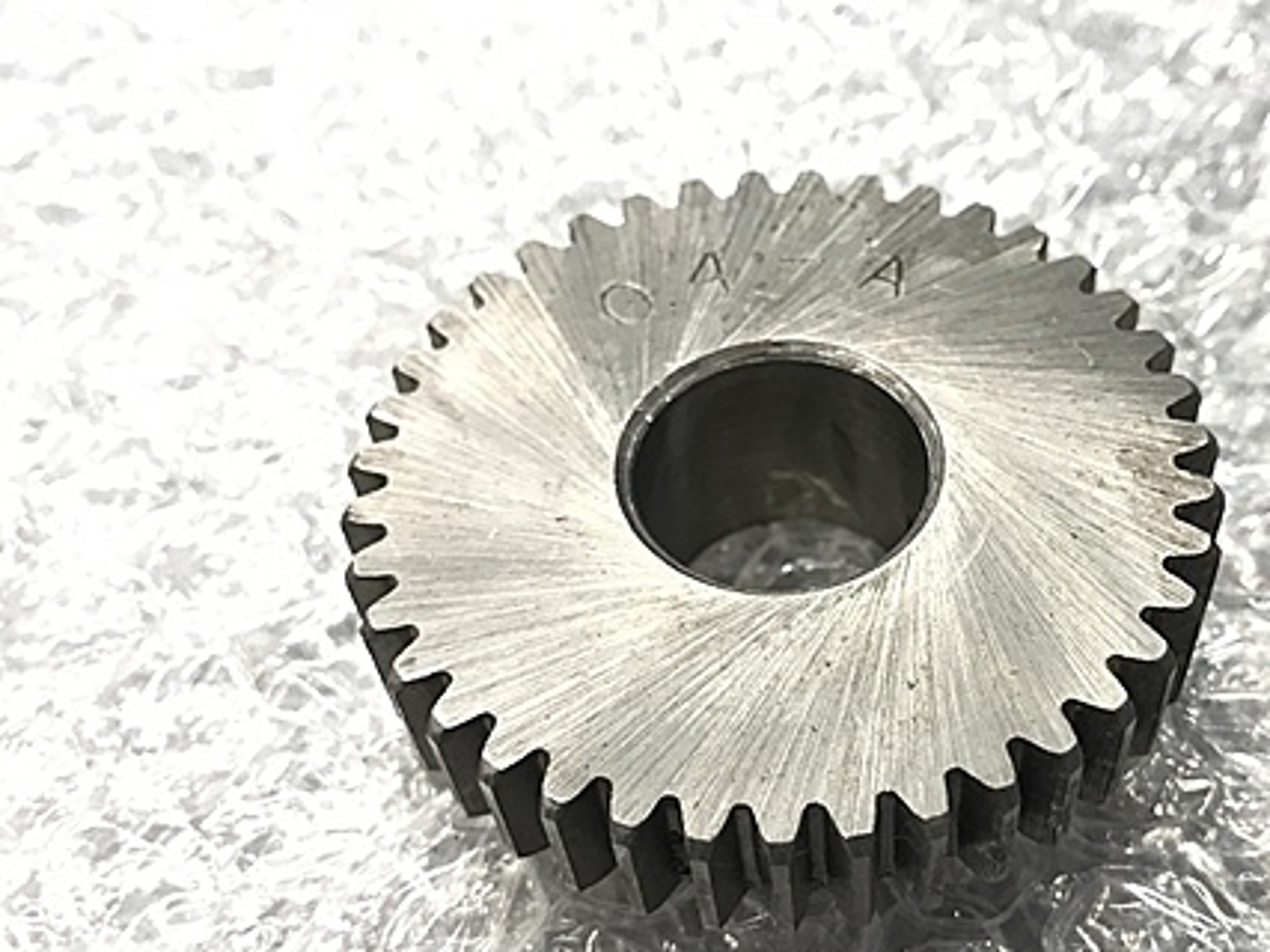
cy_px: 657
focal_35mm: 42
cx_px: 824
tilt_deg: -57.5
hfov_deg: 44.3
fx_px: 1540
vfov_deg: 33.9
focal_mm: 3.99
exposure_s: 1/17
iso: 40
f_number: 1.8
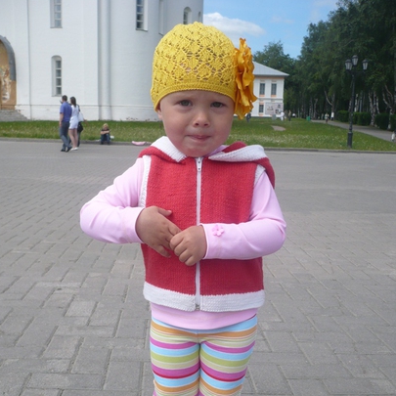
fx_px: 544
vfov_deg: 39.5
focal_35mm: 42
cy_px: 266
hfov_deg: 40.0
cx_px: 195
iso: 100
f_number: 8
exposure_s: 1/1300
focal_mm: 5.8
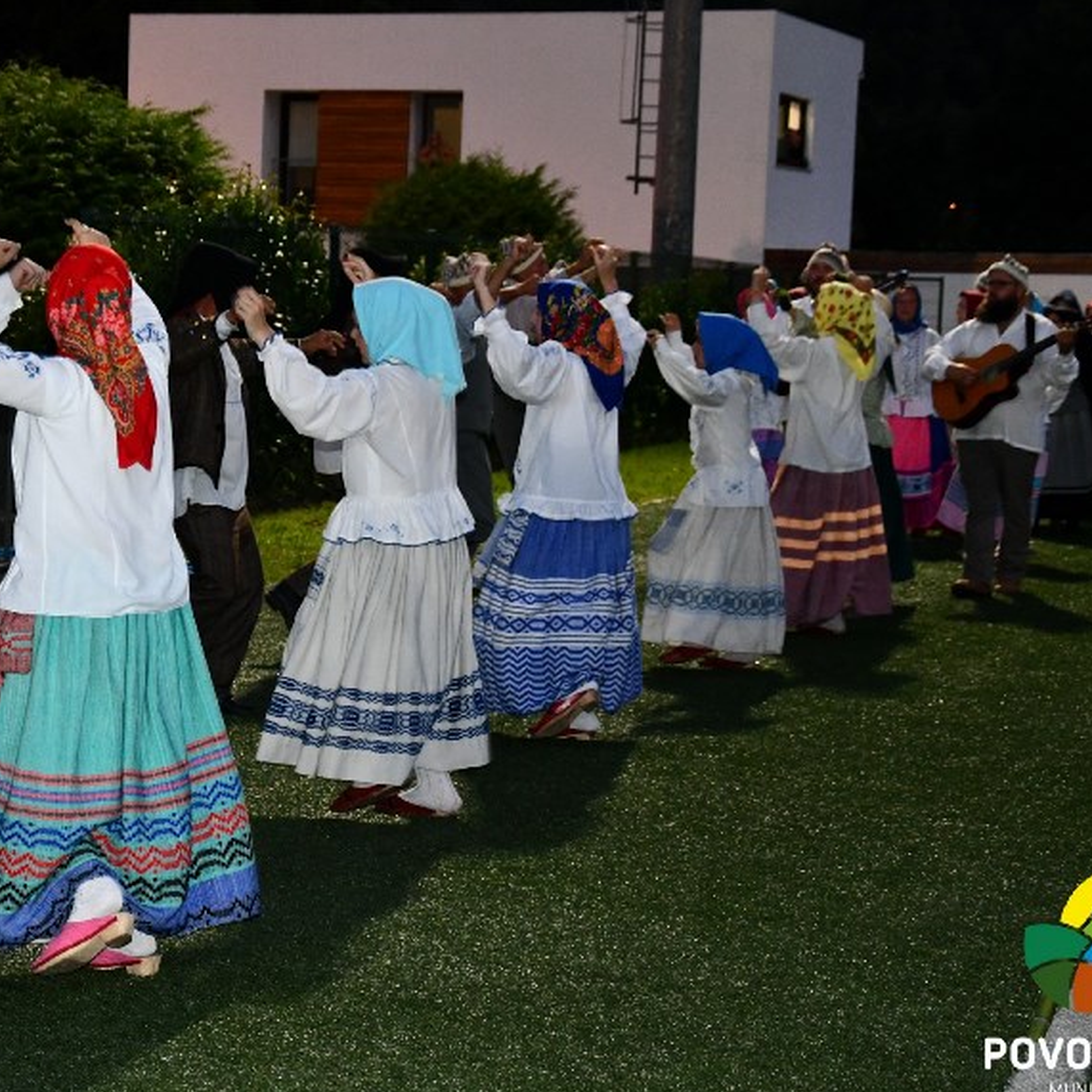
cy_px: 482
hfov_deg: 18.0
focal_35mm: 96
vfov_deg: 18.1
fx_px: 3426
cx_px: 245
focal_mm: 42
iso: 2000
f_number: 4.8
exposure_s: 1/60
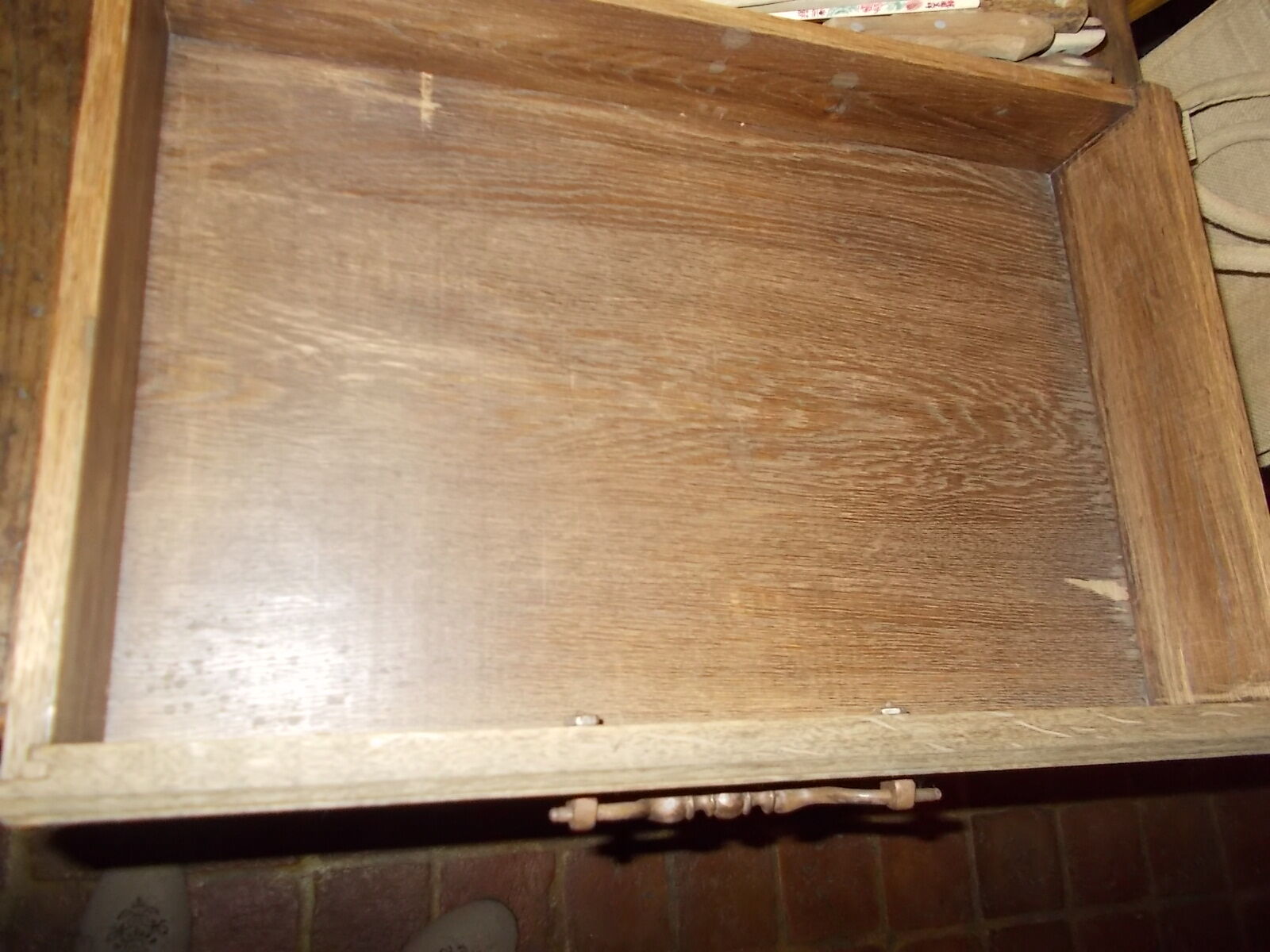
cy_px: 476
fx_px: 954
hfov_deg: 67.3
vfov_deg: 53.1
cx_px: 635
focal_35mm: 26
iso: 200
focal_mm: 4.6
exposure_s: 1/25
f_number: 3.2
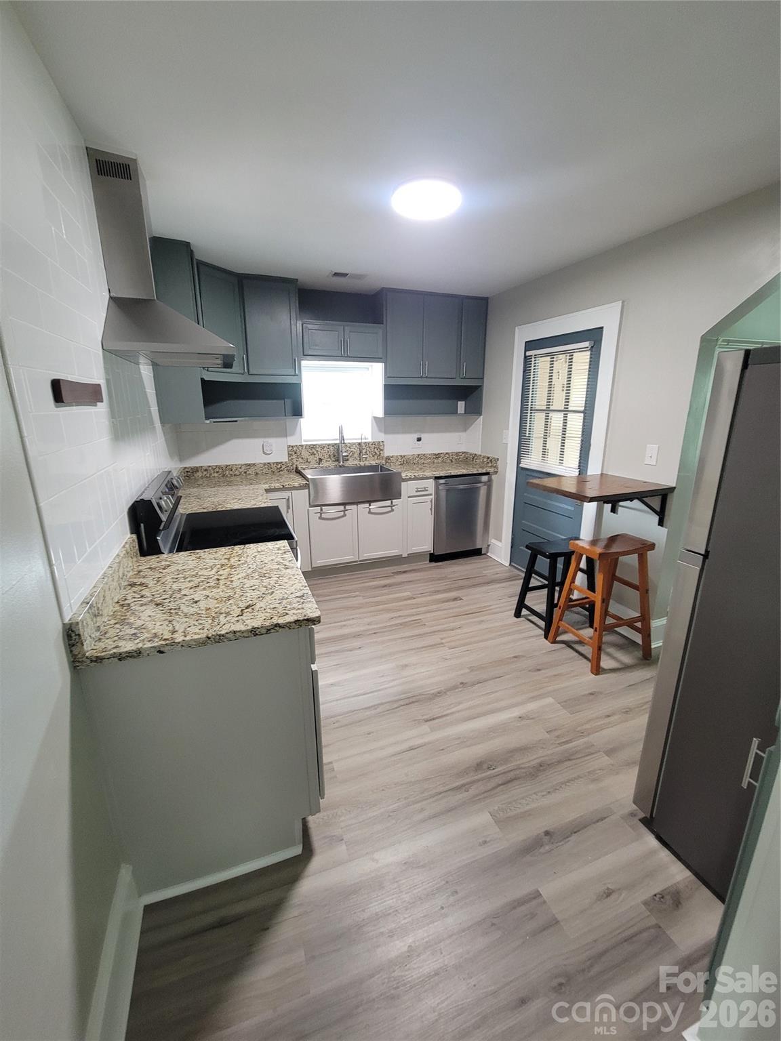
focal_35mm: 13
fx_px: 391
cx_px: 390
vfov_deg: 106.2
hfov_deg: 89.9
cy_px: 520
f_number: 2.2
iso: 400
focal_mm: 2.2
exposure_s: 1/30
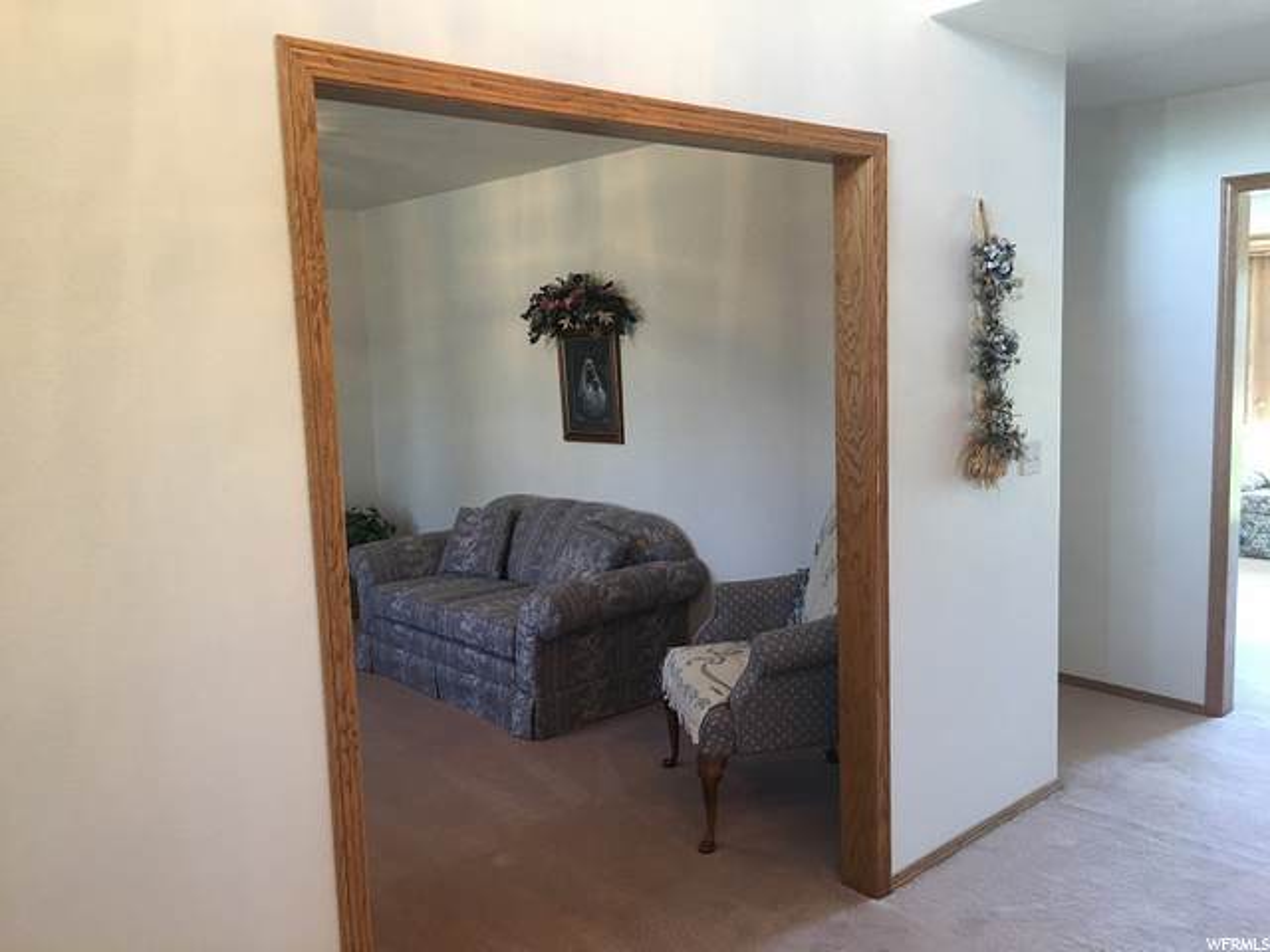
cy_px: 476
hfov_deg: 61.7
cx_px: 635
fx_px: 1064
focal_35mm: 29
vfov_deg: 48.2
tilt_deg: -8.2
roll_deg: +1.6
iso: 50
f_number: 2.2
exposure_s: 1/15
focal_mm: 4.15
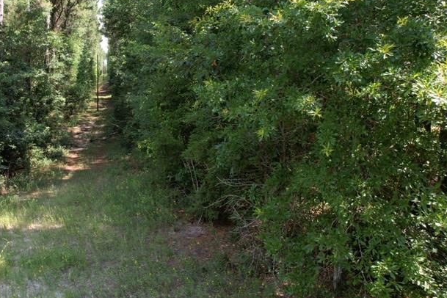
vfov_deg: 35.6
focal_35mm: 37
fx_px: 459
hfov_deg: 49.0
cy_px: 101
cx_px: 91
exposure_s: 1/320
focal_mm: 8.38
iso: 100
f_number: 2.8
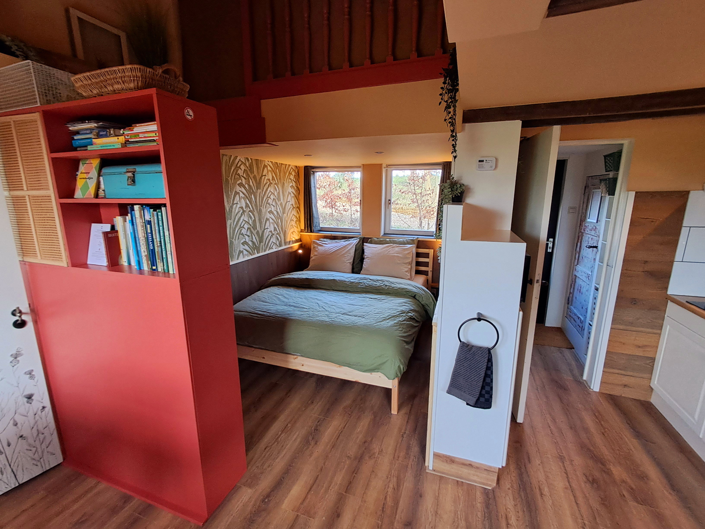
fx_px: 326
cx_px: 352
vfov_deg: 78.1
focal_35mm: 16
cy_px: 264
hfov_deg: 94.5
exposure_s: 1/50
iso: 160
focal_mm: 1.64
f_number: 2.2
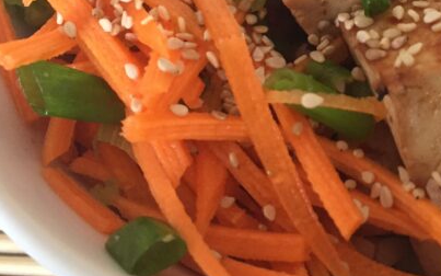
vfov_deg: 20.9
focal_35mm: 61
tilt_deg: -53.9
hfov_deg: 32.4
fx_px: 733
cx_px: 365
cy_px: 37
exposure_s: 1/33
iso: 160
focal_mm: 4.15
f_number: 2.2
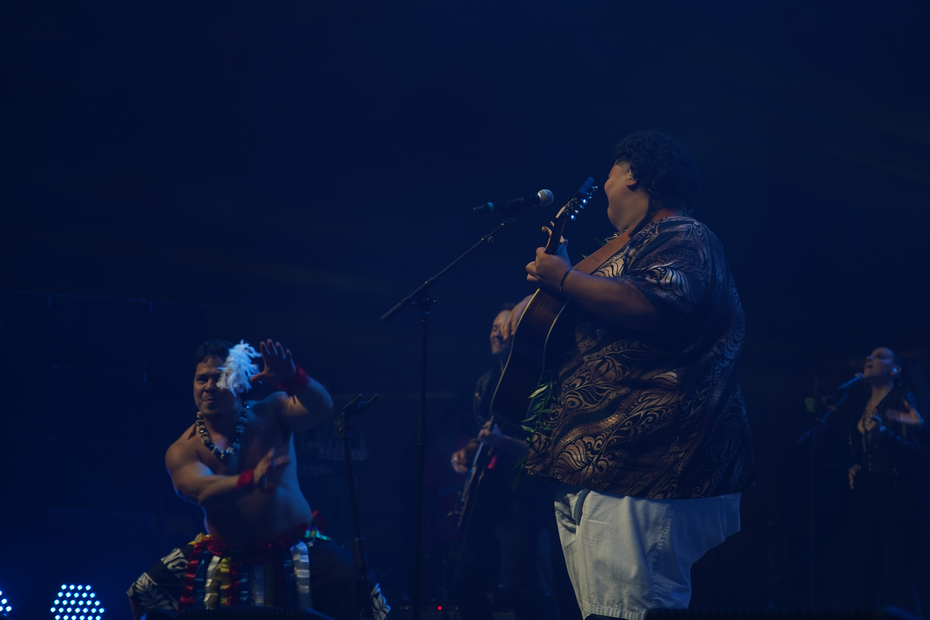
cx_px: 465
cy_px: 310
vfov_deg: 13.0
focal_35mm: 105
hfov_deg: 19.5
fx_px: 2712
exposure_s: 1/80
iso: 250
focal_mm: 105
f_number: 4
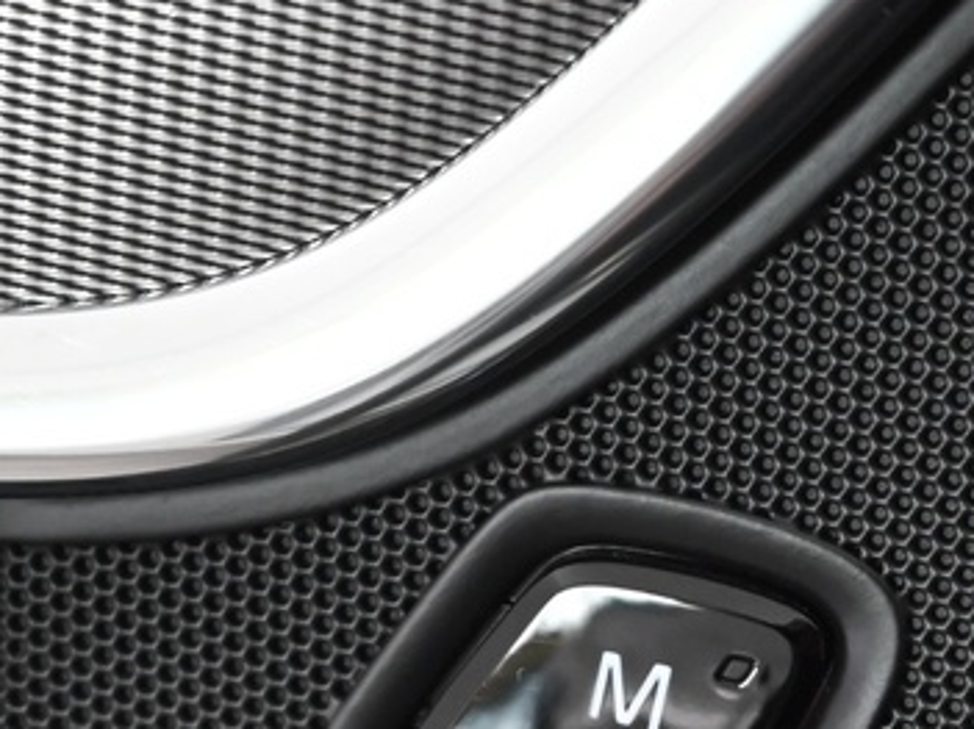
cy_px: 837
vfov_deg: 10.3
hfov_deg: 13.9
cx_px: 327
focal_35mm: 142
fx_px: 3994
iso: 3200
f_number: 4.8
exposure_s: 1/100
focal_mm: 32
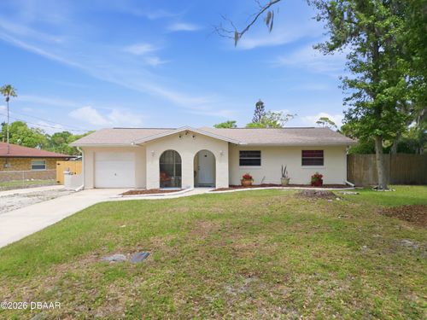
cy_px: 160
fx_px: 296
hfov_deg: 71.6
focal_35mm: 24
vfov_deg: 56.8
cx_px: 214
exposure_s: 1/4000
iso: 120
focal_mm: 6.7
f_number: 1.7
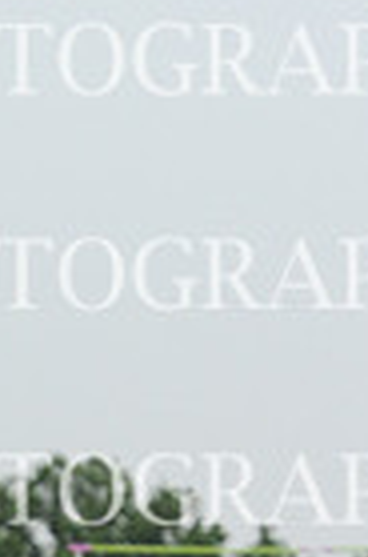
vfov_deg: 3.4
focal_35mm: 606
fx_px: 9338
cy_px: 809
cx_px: -240
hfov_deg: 2.3
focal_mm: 145
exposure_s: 1/2000
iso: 1600
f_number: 5
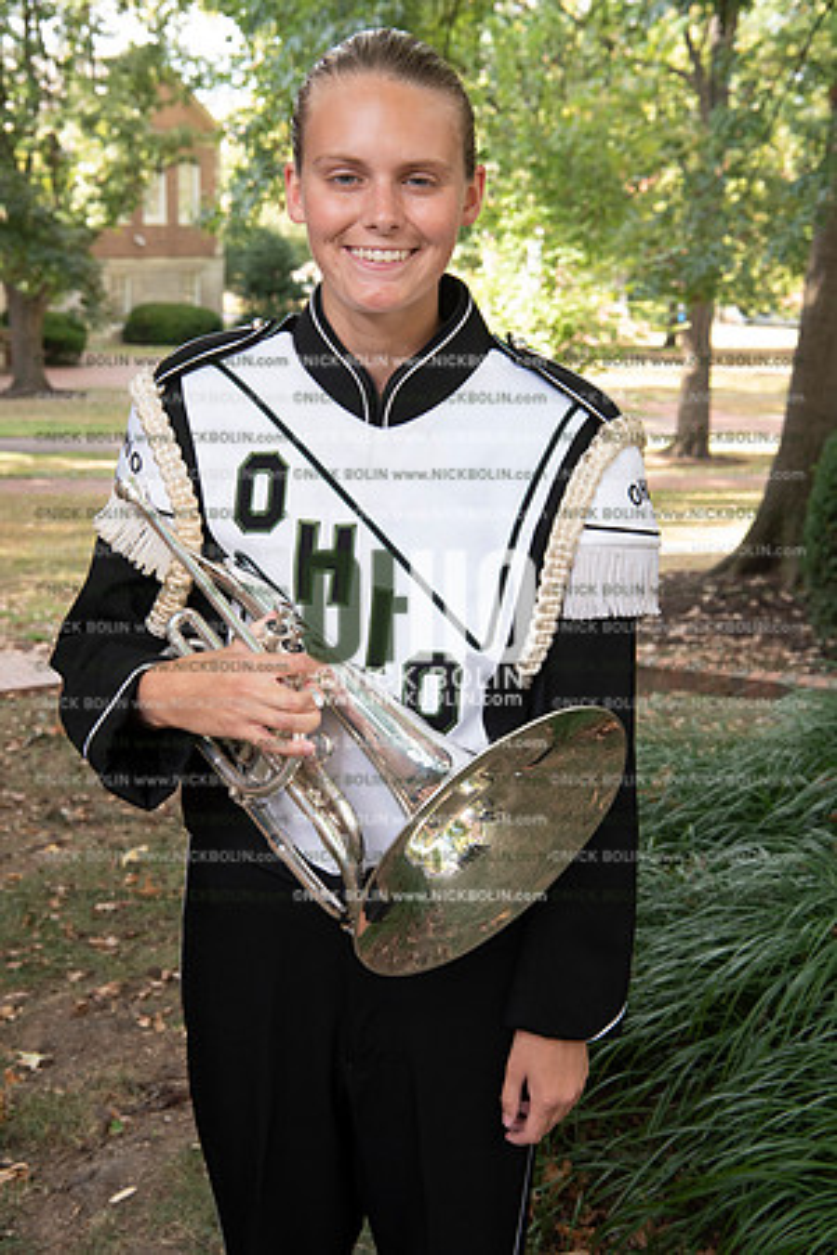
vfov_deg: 39.6
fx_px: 1744
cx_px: 418
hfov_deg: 27.0
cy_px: 628
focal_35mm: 50
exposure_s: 1/100
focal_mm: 50
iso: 800
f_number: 8
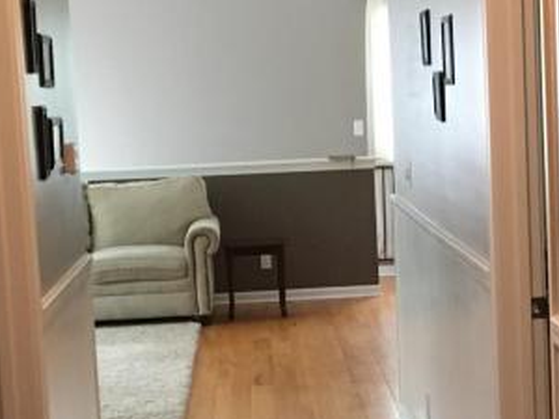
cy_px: 296
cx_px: 430
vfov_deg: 14.9
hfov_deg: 19.7
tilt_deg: -7.9
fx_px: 1599
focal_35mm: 99
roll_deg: +1.7
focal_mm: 4.15
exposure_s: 1/30
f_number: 2.2
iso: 200
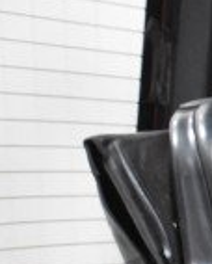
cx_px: 710
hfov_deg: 5.9
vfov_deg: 7.9
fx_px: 1863
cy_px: 439
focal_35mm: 238
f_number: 5
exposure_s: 1/8
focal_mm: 20
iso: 1600
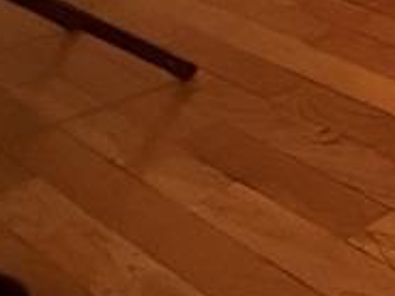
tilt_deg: -3.7
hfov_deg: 13.9
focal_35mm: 78
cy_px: -416
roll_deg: +2.6
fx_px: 890
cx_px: 1018
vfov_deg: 13.6
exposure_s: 1/60
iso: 800
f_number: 2.2
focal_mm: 2.22
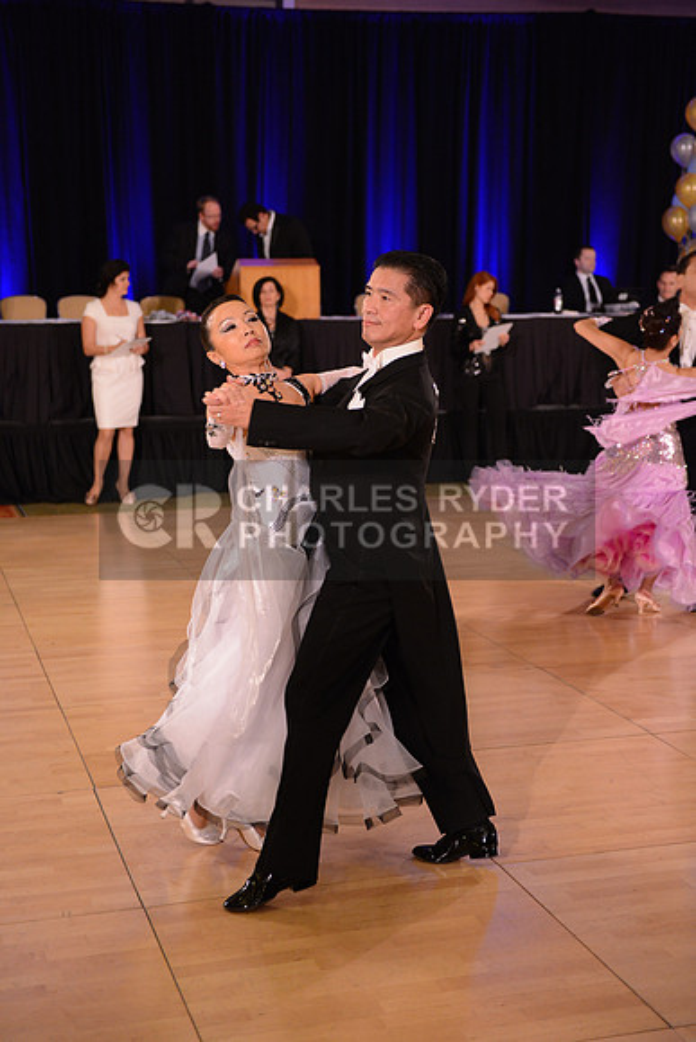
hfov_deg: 24.6
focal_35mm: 55
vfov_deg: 36.2
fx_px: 1594
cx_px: 348
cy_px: 521
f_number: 2.8
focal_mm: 55
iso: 2500
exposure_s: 1/160
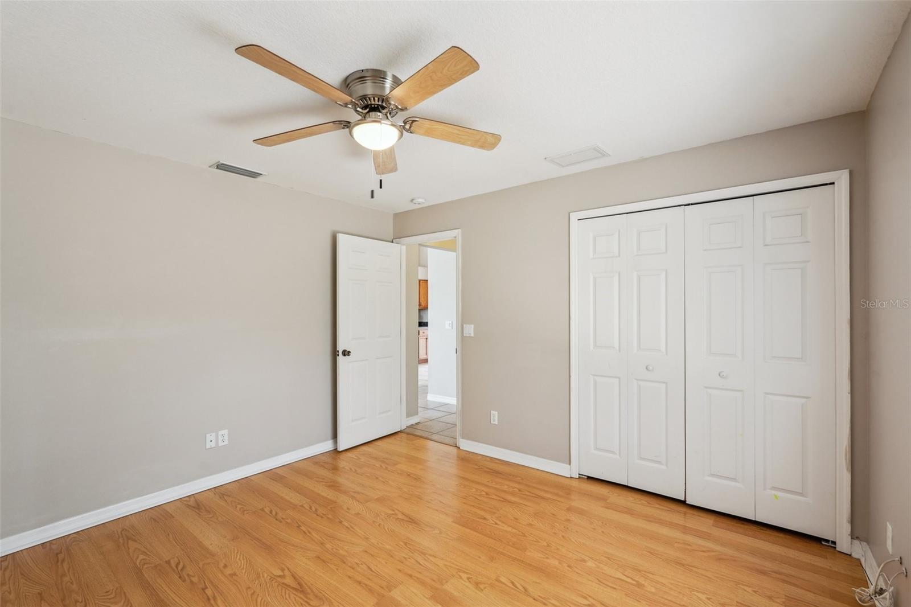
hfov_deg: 96.7
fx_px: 405
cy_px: 304
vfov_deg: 73.7
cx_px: 456
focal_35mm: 16
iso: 400
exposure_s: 1/15
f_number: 8
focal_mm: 16
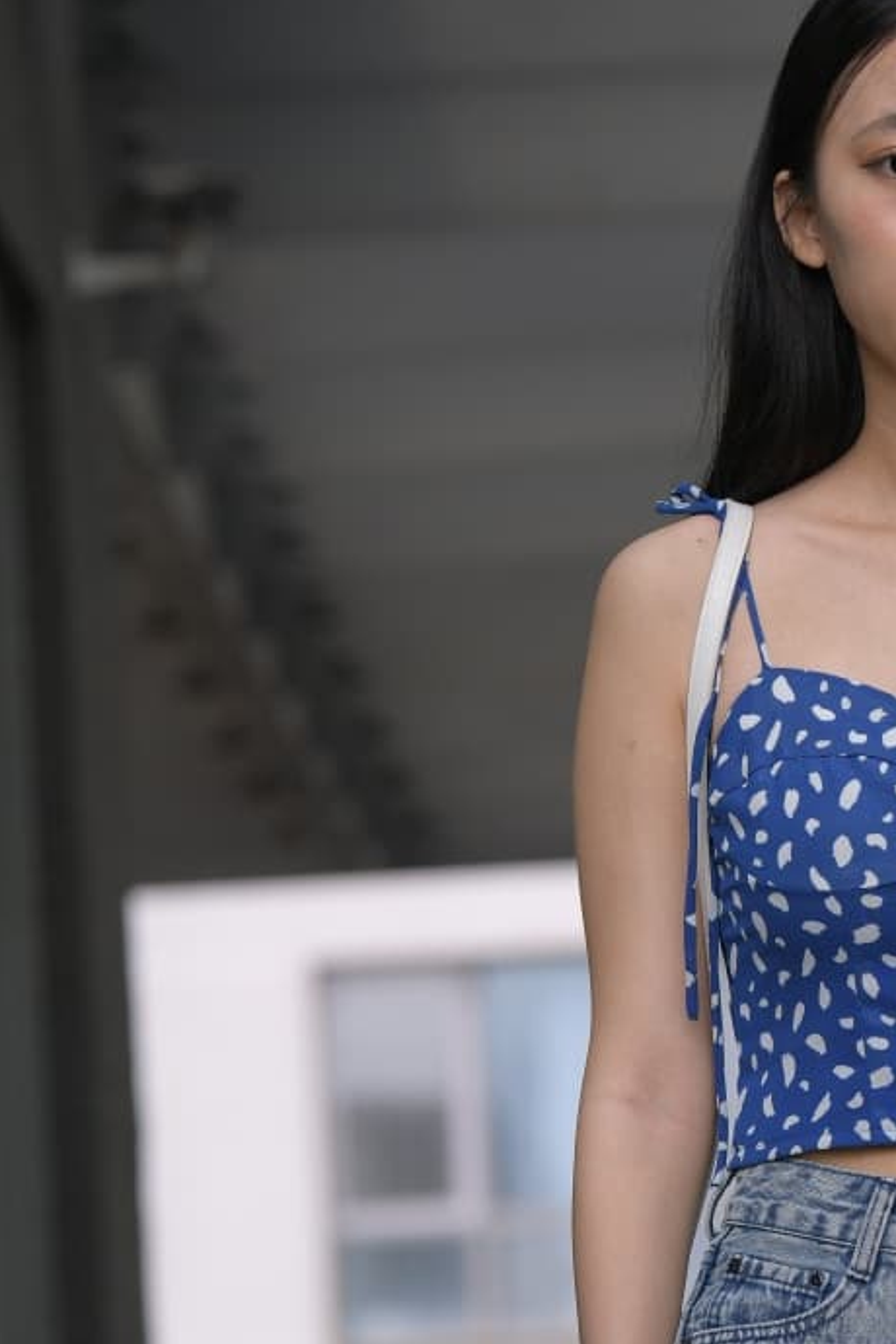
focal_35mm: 266
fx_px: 9930
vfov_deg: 7.7
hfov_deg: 5.2
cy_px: 826
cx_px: 1007
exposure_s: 1/1000
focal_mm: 102
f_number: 4
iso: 200
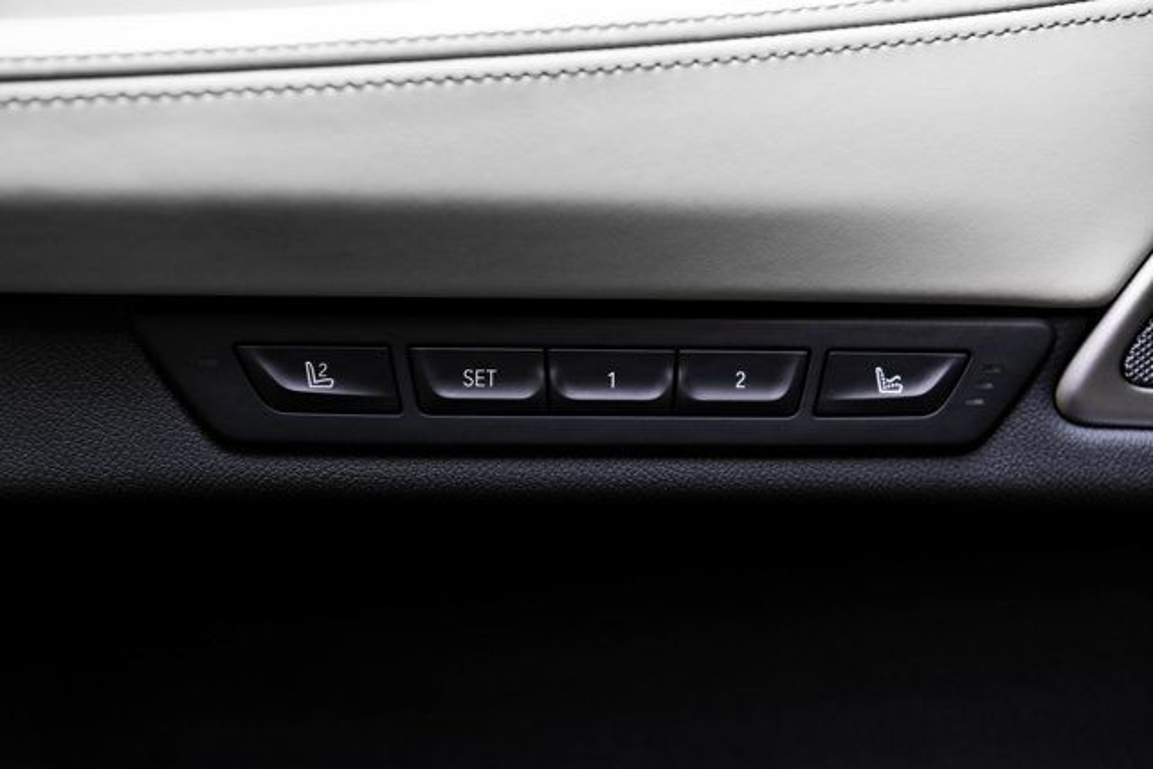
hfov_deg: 39.6
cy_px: 384
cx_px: 576
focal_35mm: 50
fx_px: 1602
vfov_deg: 27.0
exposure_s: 1/250
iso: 800
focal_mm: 50
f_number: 4.5
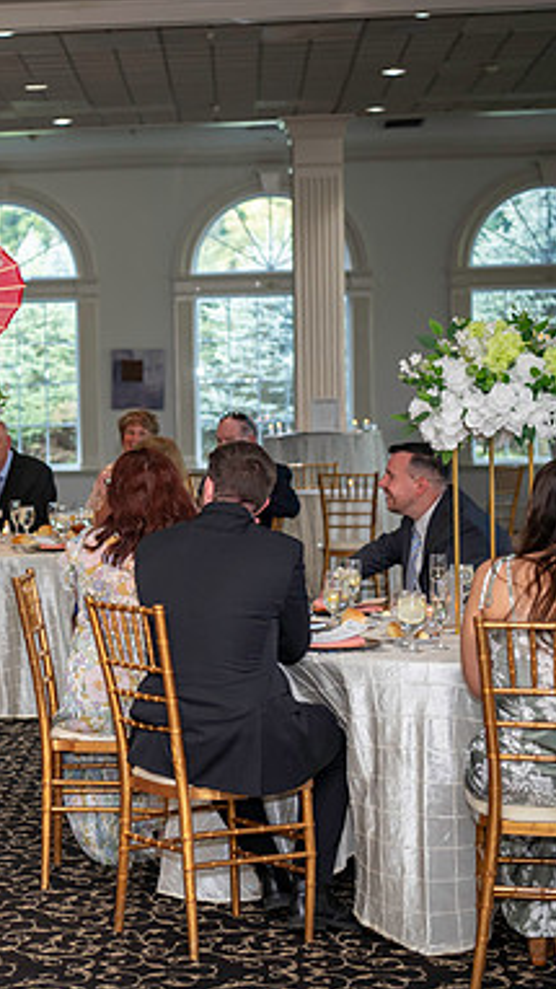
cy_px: 497
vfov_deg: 23.9
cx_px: -122
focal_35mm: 89
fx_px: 2332
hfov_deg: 13.2
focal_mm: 56
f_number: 3.2
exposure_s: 1/125
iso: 800
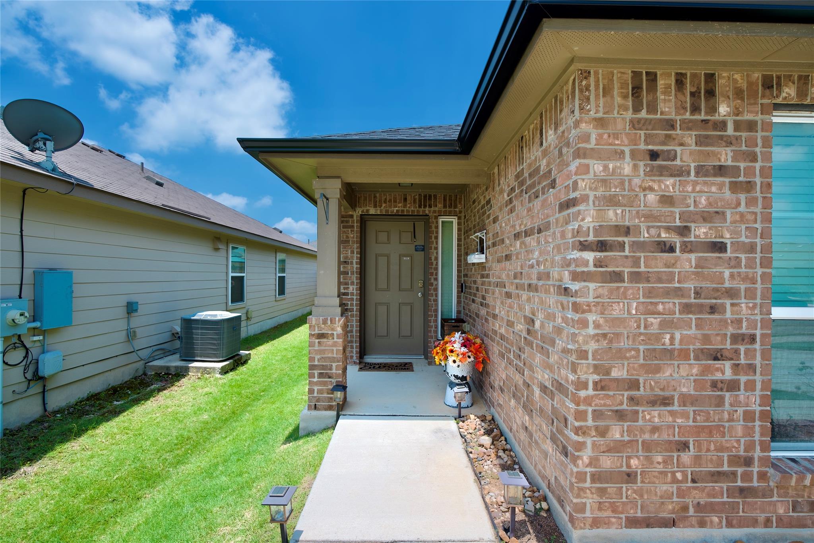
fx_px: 362
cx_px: 407
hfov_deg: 96.7
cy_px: 272
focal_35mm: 16
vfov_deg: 73.8
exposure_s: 1/400
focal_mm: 16
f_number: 6.3
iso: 64
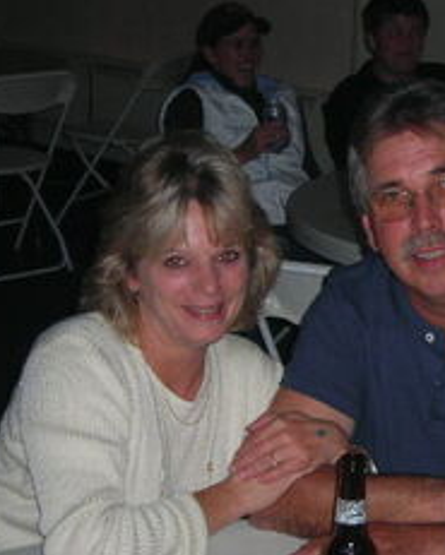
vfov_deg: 20.6
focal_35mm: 93
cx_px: 334
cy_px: 320
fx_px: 1530
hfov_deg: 16.5
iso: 95
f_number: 3.6
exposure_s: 1/60.1
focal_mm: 9.1
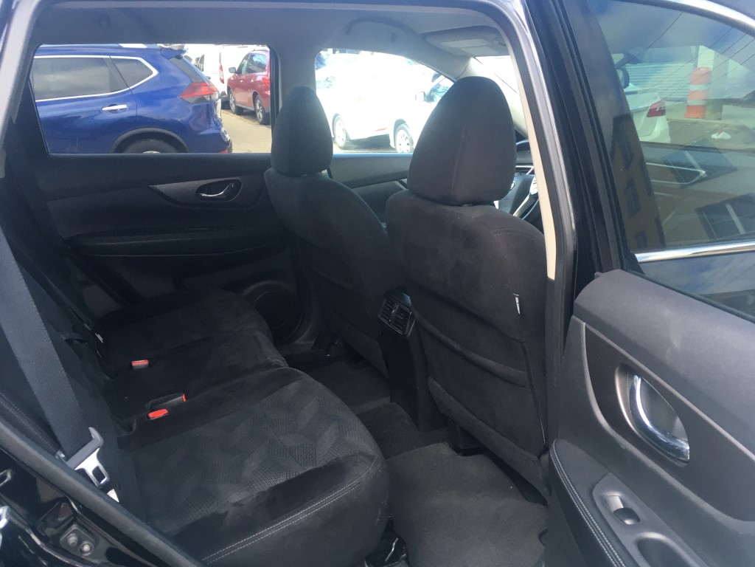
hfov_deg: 61.7
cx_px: 378
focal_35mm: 29
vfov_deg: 48.2
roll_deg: +2.9
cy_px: 284
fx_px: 633
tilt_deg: -18.0
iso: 25
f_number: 2.2
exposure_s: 1/30
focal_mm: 4.15
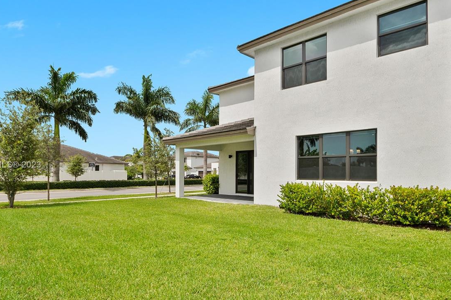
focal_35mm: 22
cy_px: 165
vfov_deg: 57.1
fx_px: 276
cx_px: 240
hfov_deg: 78.5
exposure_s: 1/640
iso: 200
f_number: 8
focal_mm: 10
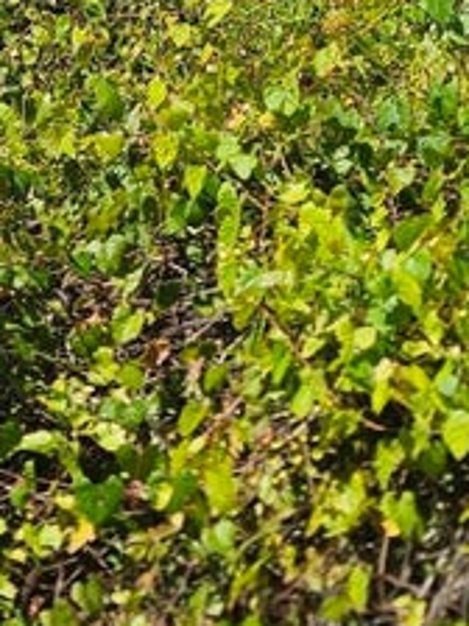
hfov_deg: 14.0
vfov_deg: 17.8
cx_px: 402
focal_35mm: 105
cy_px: -120
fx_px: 1897
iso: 25
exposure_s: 1/1864
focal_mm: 5.4
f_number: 1.8
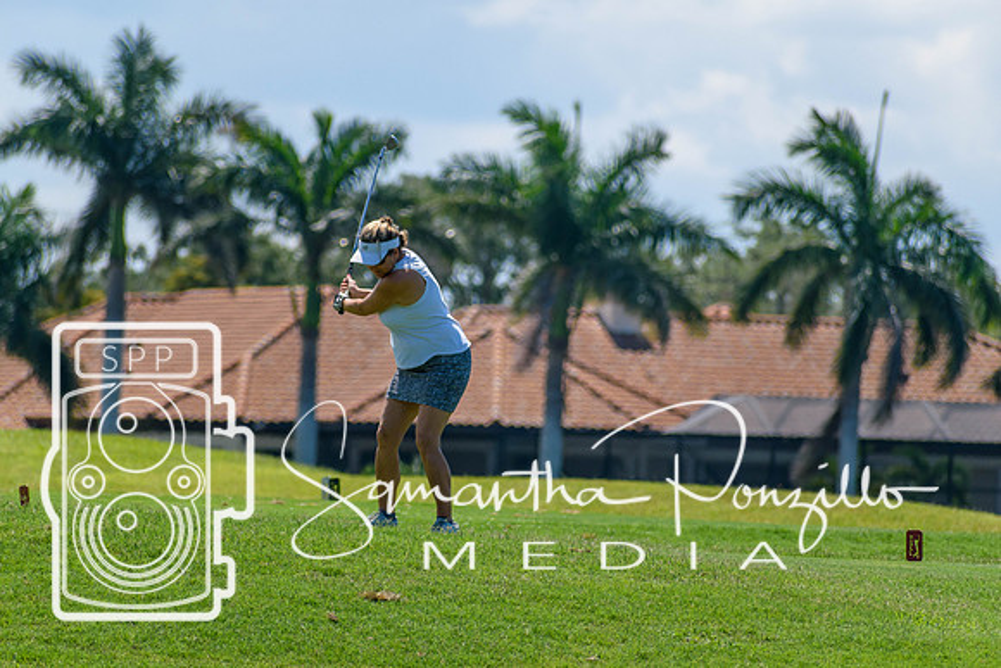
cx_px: 500
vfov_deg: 3.1
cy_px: 334
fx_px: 12515
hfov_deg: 4.6
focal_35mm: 450
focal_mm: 300
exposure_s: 1/1600
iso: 400
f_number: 6.3
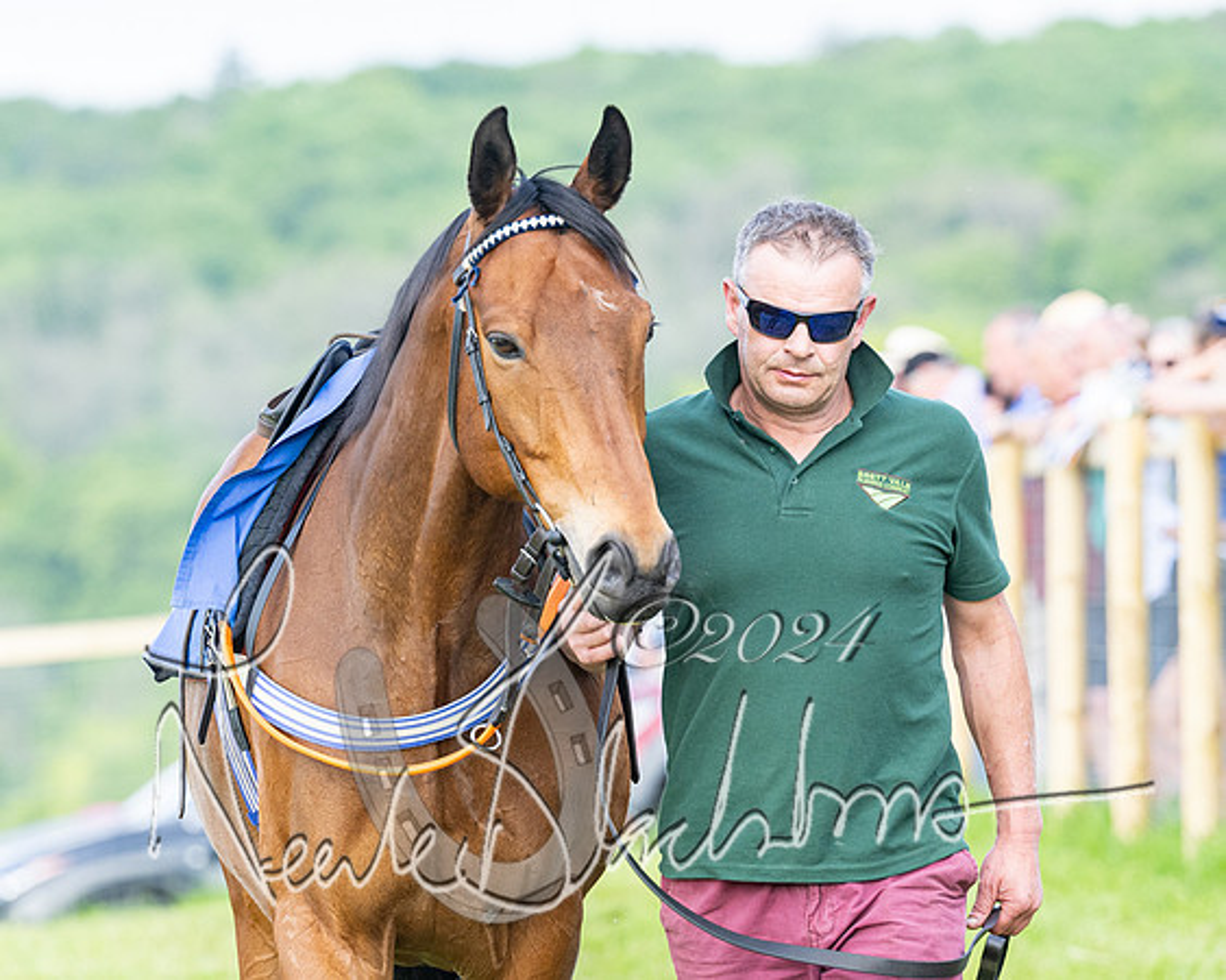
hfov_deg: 5.6
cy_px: 371
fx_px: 12556
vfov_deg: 4.5
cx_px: 464
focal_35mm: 346
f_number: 4
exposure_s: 1/800
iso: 400
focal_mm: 165
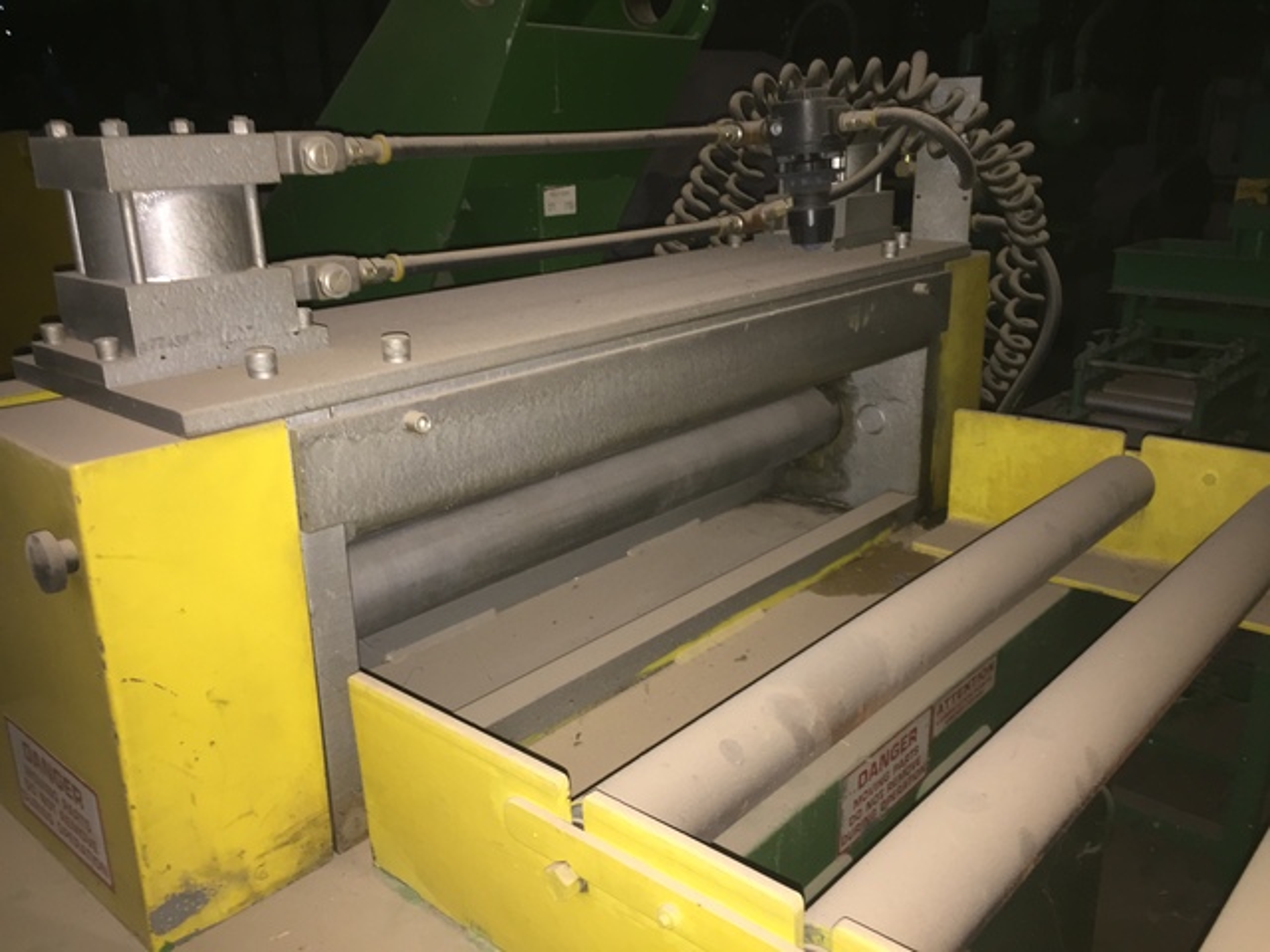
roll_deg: +0.6
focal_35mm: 29
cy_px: 476
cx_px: 635
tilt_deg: -18.9
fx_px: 1064
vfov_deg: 48.2
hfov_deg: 61.7
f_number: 2.2
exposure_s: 1/16
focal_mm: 4.15
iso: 100
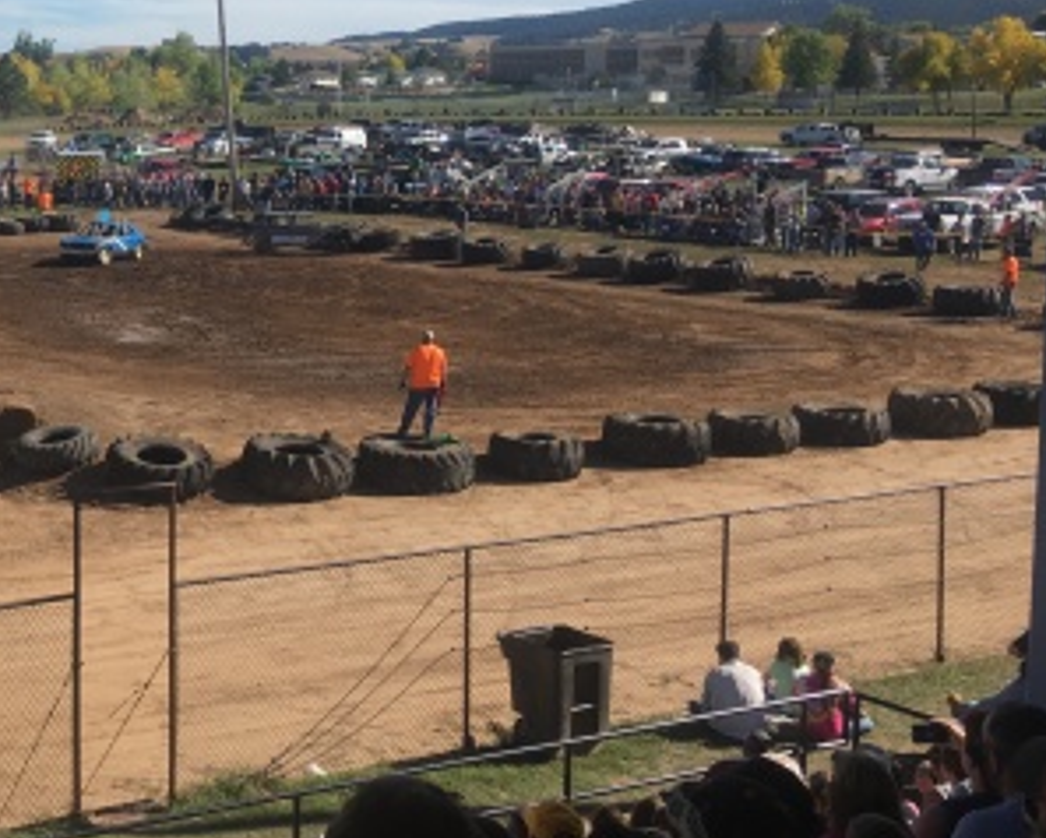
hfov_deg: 28.5
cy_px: 250
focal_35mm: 61
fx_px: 1890
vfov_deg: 24.8
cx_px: -67
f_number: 2.2
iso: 25
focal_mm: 4.15
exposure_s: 1/1425
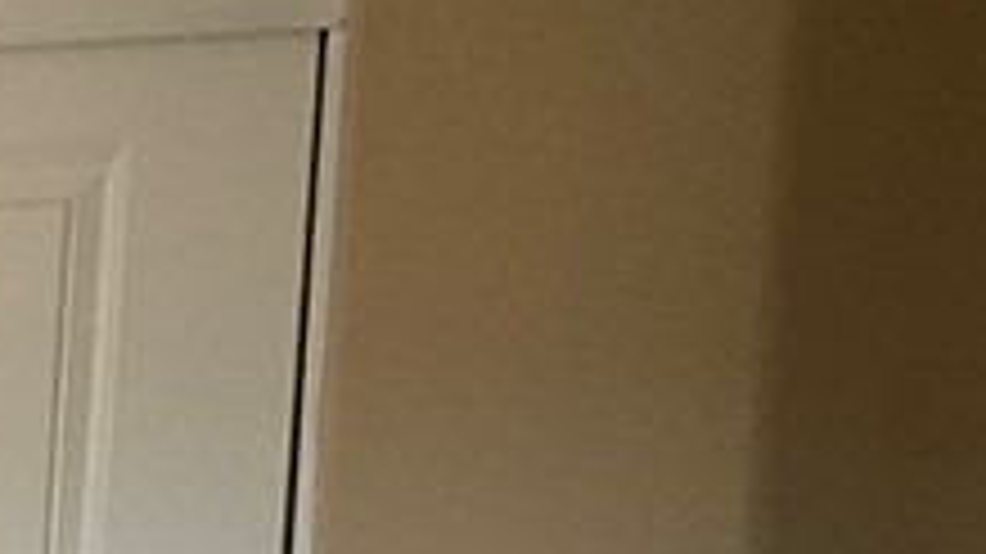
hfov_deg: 12.5
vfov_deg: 7.9
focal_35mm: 148
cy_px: 955
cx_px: -1076
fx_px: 3868
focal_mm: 3
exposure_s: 1/60
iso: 100
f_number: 1.8
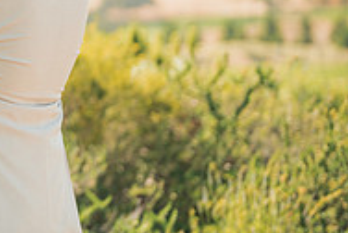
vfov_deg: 8.9
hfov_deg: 12.8
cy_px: 29
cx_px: -143
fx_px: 1491
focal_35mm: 154
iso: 50
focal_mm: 50
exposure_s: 1/1250
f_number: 1.4
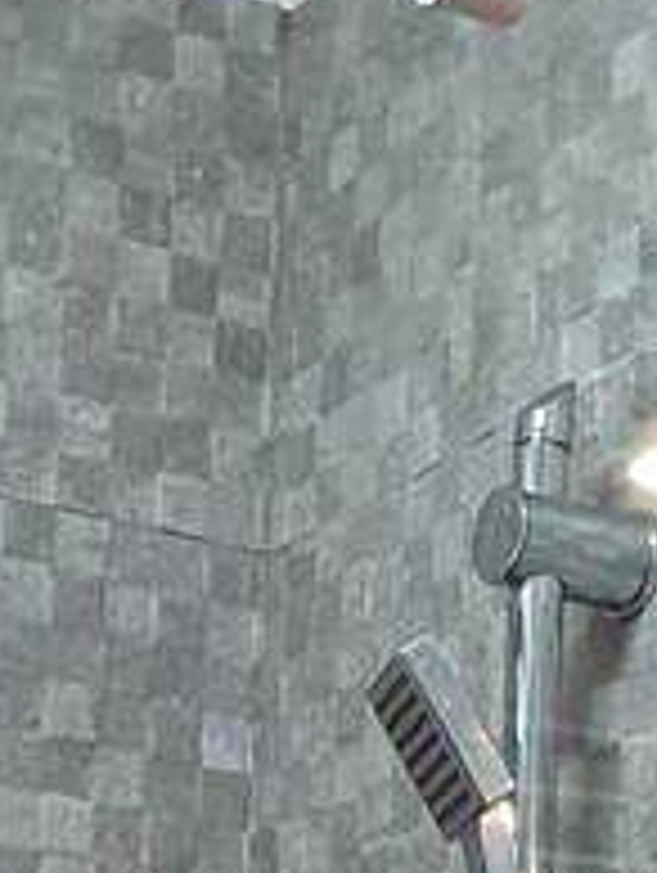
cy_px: 1516
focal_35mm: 137
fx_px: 3459
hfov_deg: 10.8
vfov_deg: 13.1
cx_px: 382
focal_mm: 4.3
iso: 200
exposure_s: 1/50
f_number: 2.4
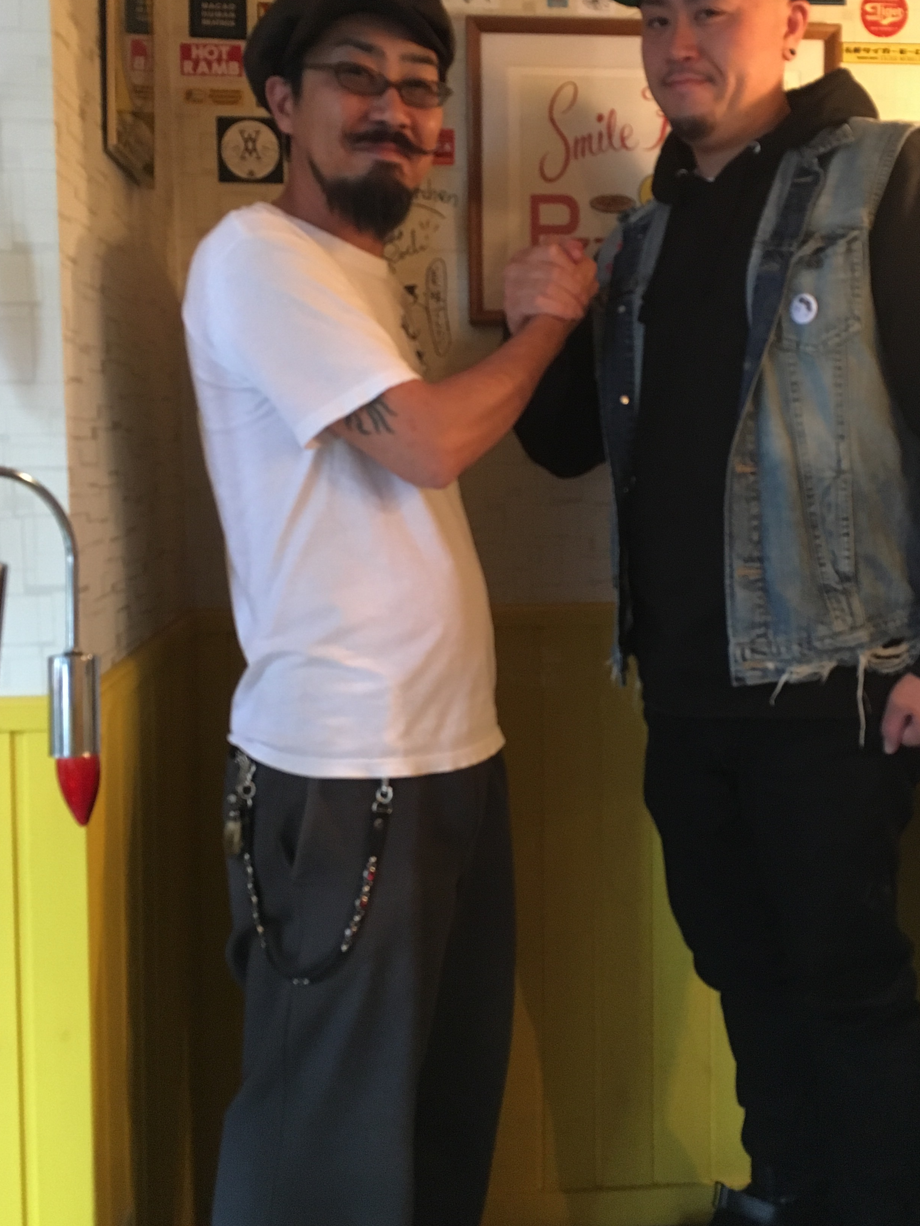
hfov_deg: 39.6
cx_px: 533
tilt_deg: -4.1
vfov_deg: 51.2
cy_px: 544
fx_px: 1276
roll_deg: -0.1
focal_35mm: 36
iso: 200
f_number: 2.2
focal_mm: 4.15
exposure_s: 1/25
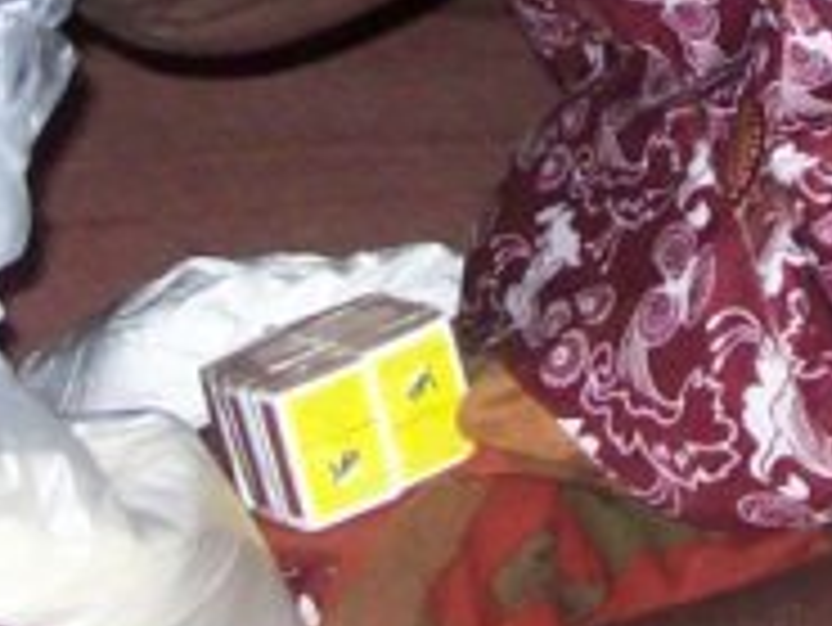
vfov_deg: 7.3
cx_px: 810
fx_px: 4786
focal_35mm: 199
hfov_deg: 9.9
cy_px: -480
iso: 200
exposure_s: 1/64
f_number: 2.7
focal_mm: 6
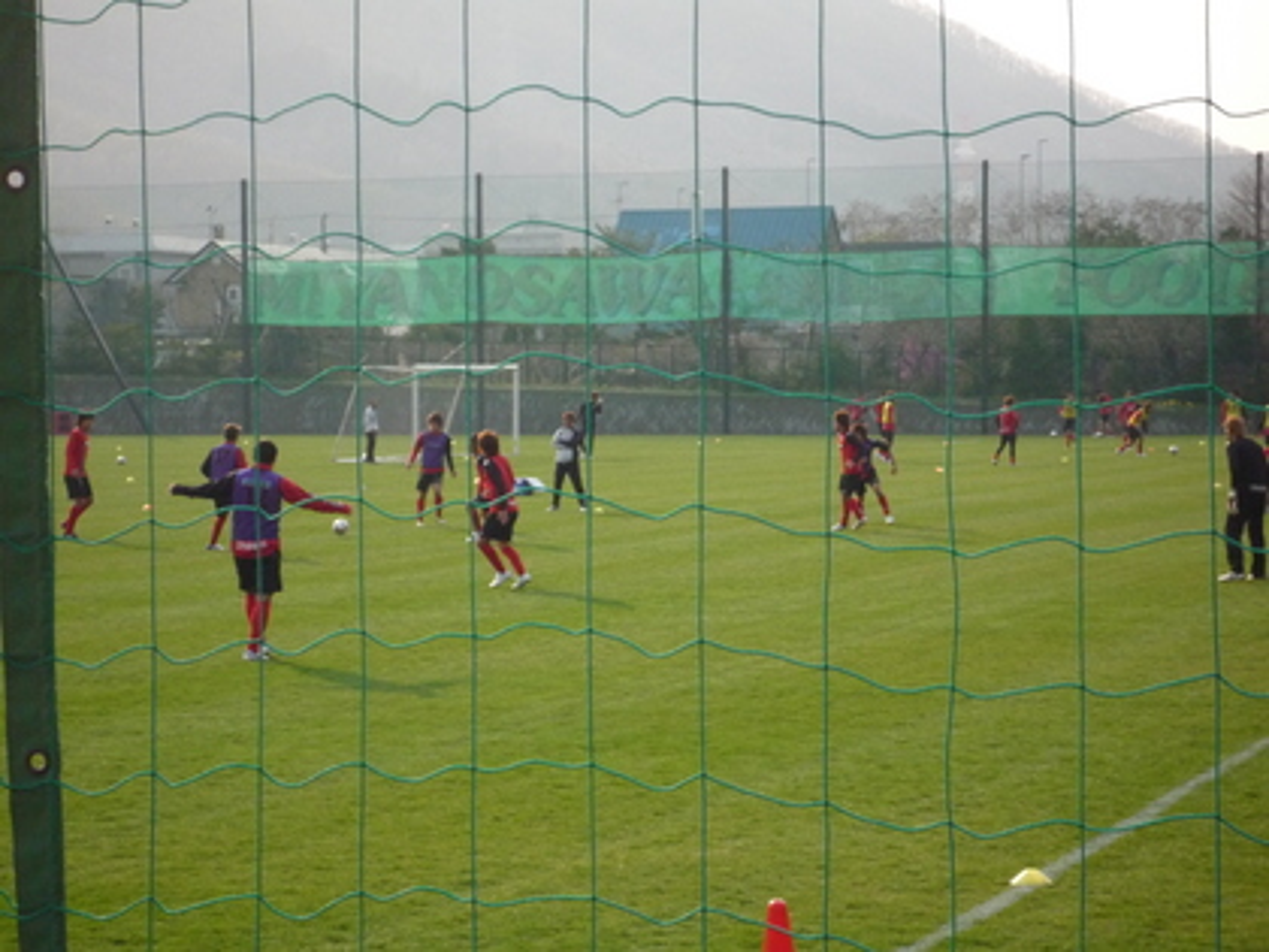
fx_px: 3666
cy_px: 476
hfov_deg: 19.6
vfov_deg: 14.8
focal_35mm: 100
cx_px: 634
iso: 320
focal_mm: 17.6
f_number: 5.6
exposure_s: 1/500
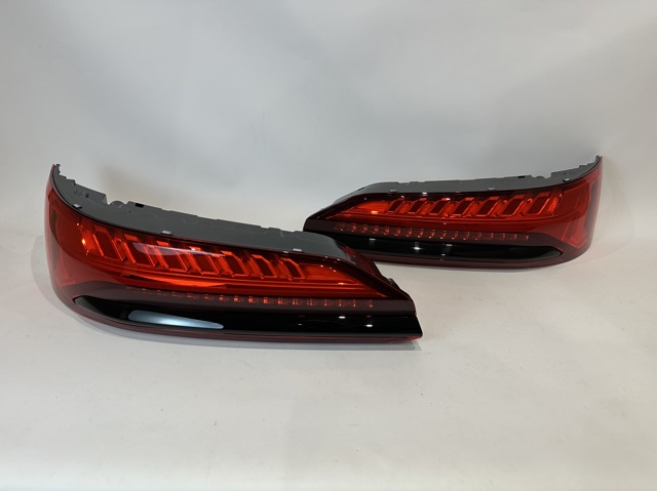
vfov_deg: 56.8
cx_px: 328
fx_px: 455
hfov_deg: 71.6
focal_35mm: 24
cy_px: 246
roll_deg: -1.9
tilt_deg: -25.6
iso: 200
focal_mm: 6.86
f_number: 1.78
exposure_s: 1/100
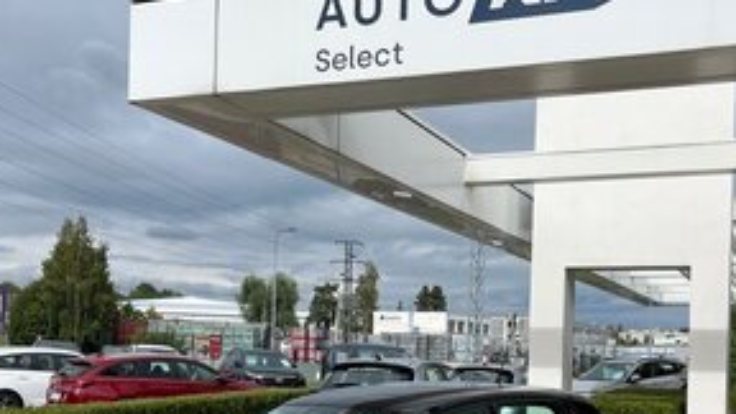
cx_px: 381
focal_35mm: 48
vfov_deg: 24.4
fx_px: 937
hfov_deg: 42.9
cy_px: 345
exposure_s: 1/5848
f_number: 1.6
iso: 50
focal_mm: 5.1
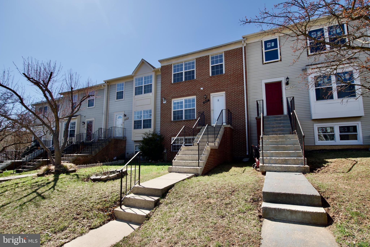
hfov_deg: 96.7
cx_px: 185
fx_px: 164
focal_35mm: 16
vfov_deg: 73.7
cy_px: 124
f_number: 7.1
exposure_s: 1/500
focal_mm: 11
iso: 100
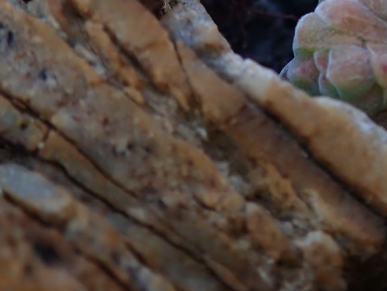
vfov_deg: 17.7
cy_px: -37
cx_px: 381
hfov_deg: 23.4
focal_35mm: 80
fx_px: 895
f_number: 2.3
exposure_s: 1/125
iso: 100
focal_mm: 5.5
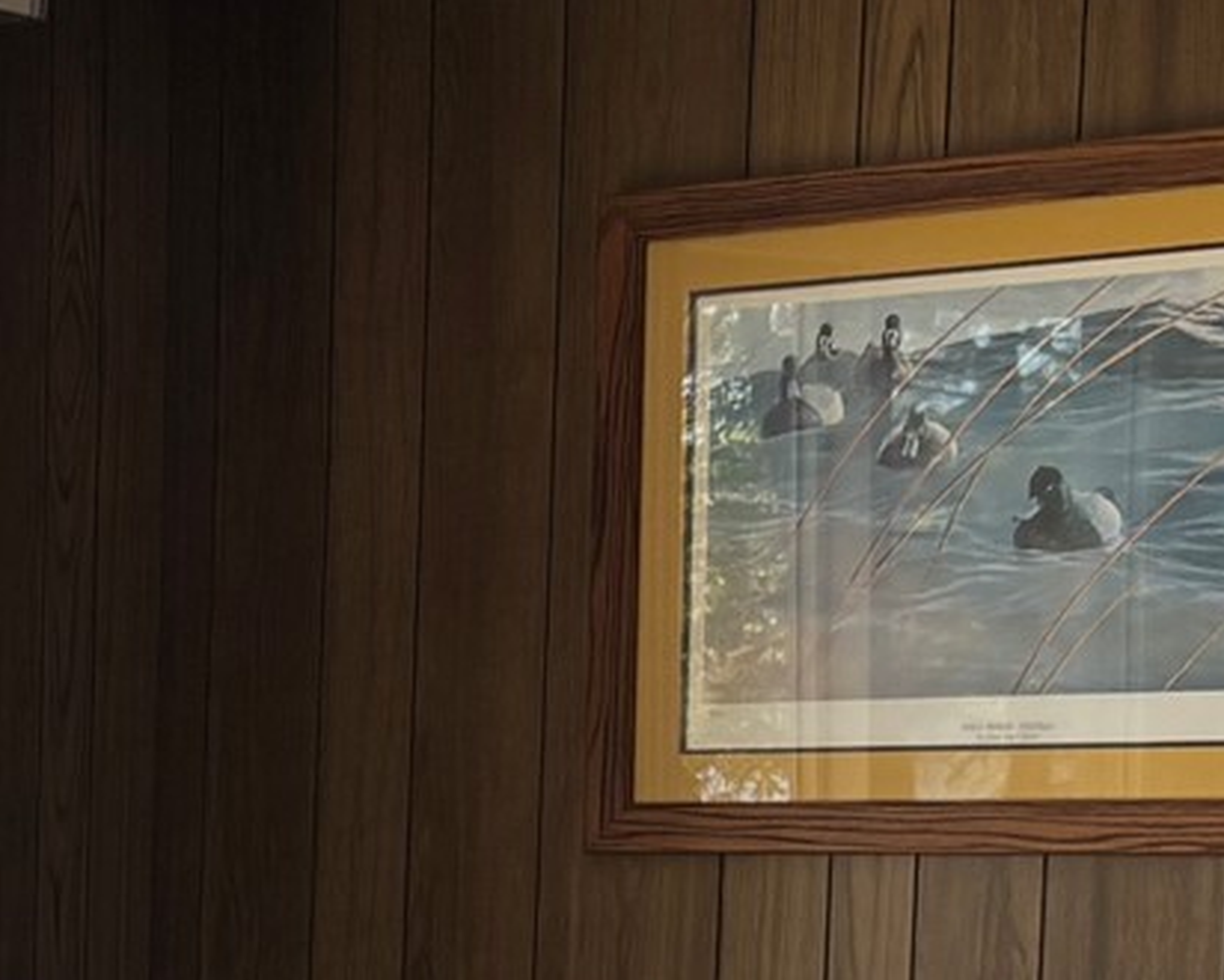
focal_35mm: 126
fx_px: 4567
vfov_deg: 11.8
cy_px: 1440
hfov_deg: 14.3
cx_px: -573
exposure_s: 1/364
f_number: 1.6
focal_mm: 5.96
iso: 50
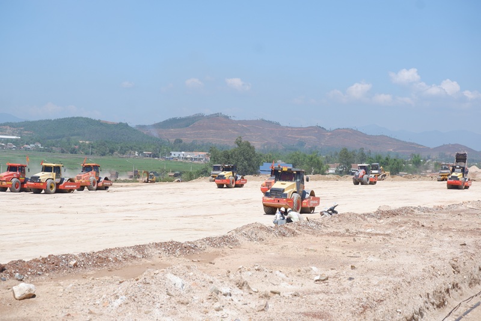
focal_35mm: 75
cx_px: 240
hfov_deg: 27.0
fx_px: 1002
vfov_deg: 18.2
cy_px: 160
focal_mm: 50
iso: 200
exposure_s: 1/450
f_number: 8
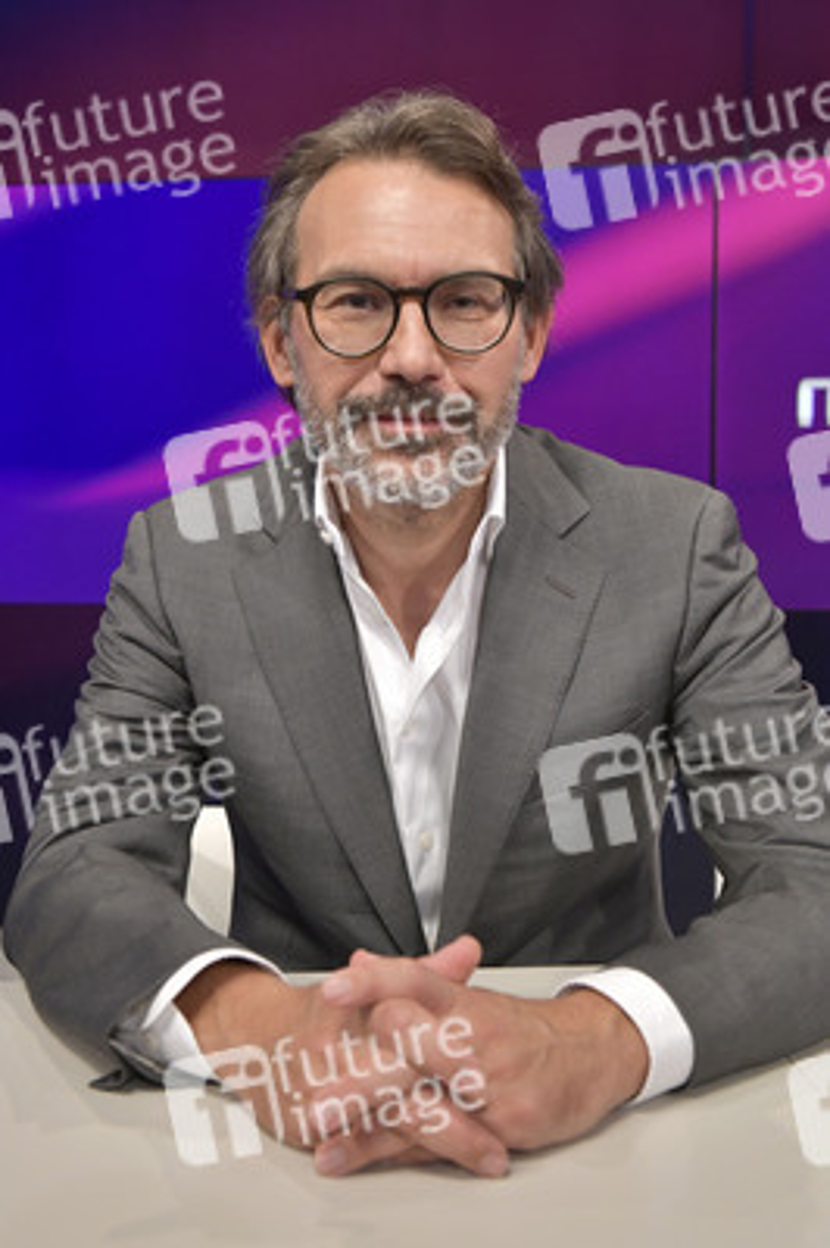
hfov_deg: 35.0
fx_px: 1316
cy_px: 624
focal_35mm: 38
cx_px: 415
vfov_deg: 50.7
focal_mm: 38
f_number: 5.6
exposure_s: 1/200
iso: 2500
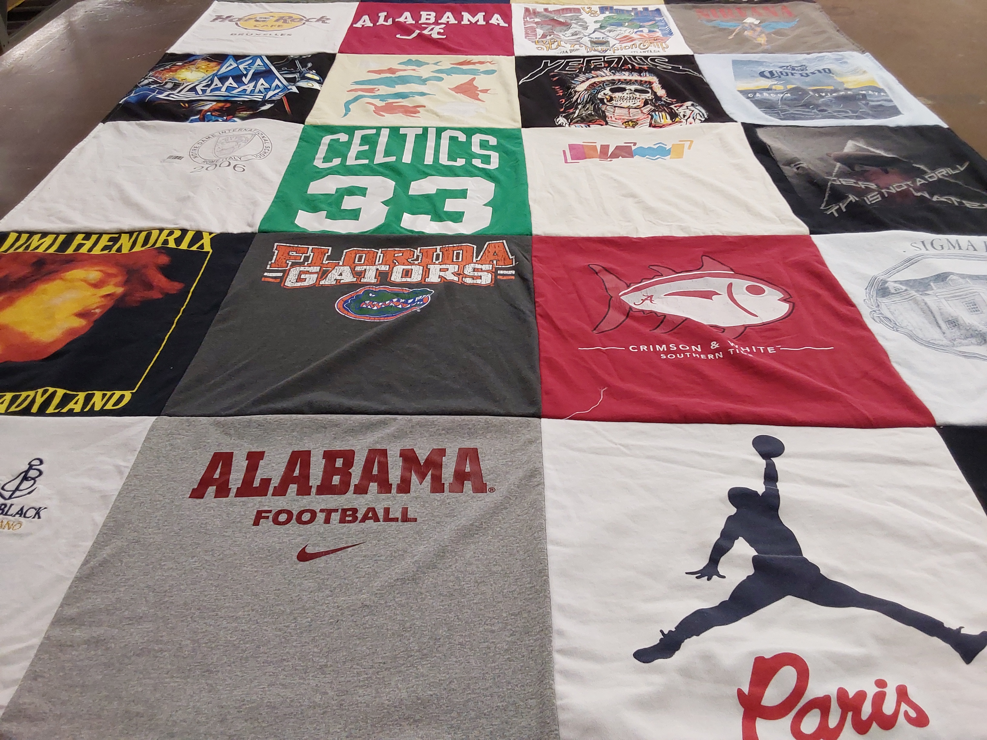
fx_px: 798
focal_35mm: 28
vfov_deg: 49.7
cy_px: 370
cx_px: 494
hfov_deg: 63.4
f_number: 1.9
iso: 100
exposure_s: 1/60
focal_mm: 2.91
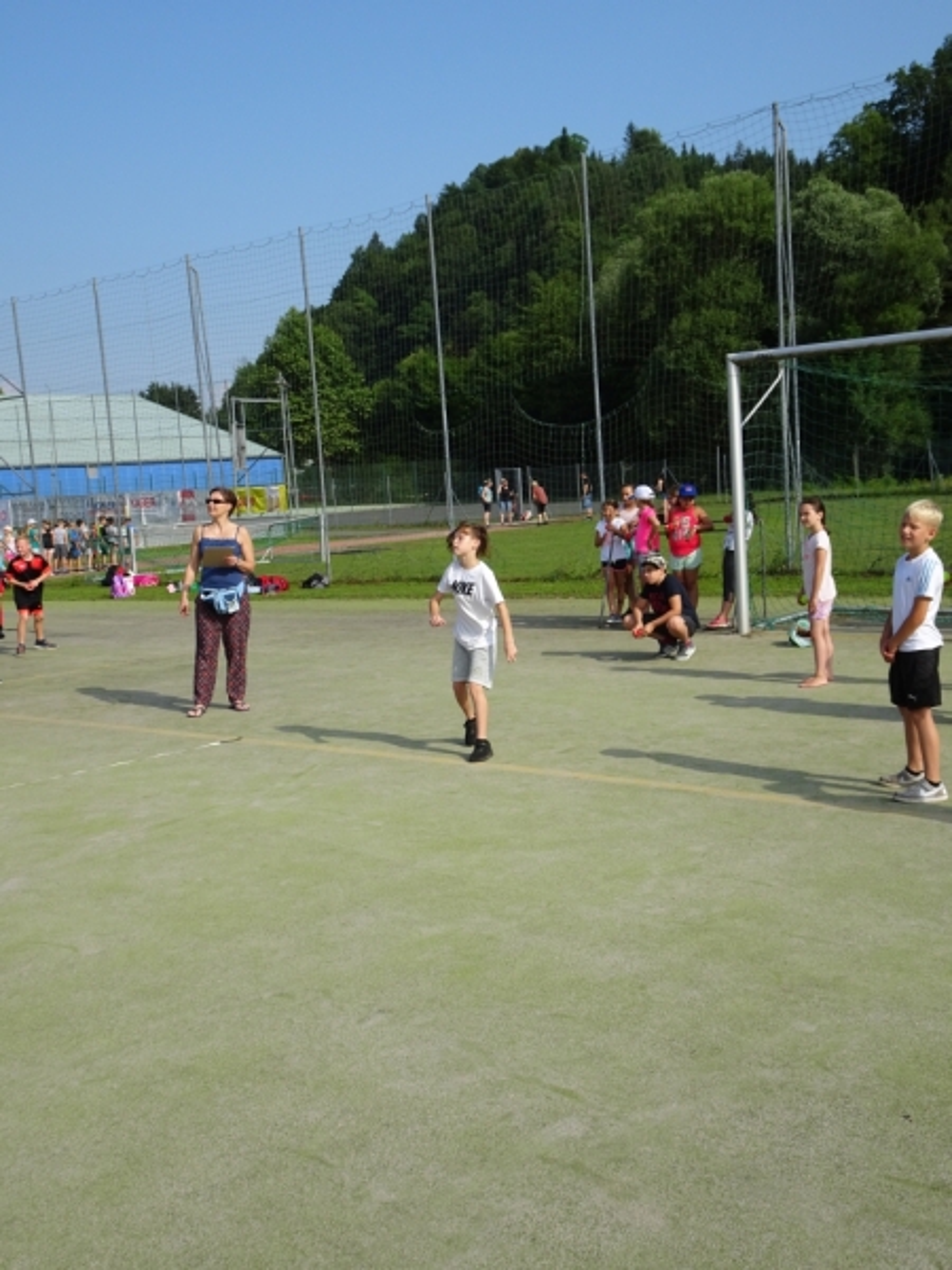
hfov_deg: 39.7
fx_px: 1320
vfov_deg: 51.4
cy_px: 635
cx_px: 476
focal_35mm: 36
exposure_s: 1/640
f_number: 4
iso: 80
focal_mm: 6.17
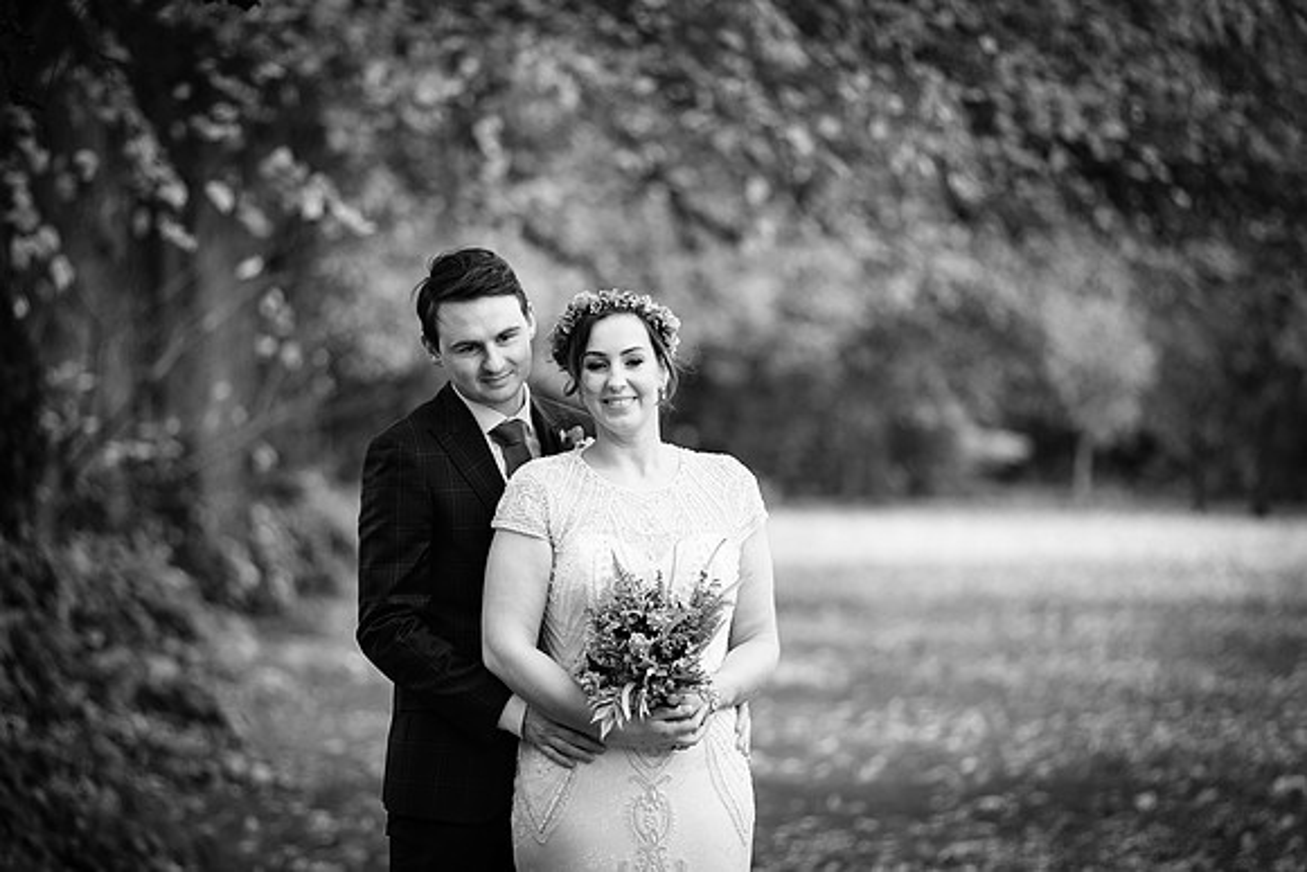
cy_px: 540
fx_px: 9086
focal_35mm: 250
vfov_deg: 5.5
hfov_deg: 8.2
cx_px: 576
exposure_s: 1/125
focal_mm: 134.4
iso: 200
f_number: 2.8
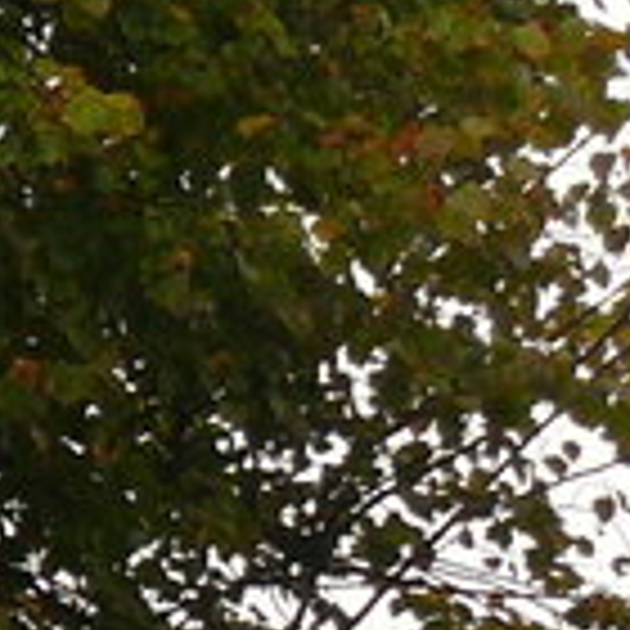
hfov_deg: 5.1
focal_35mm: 318
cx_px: -1660
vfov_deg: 5.4
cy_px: 1354
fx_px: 6548
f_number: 4
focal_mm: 7.4
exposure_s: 1/125
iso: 100
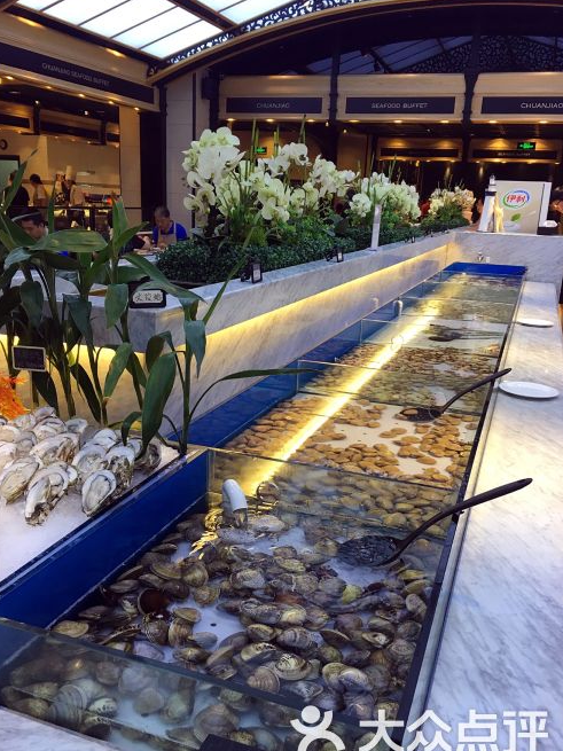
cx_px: 277
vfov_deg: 58.3
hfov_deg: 45.4
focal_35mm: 31
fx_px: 672
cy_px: 391
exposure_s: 1/33
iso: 32
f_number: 2.2
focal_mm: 4.15
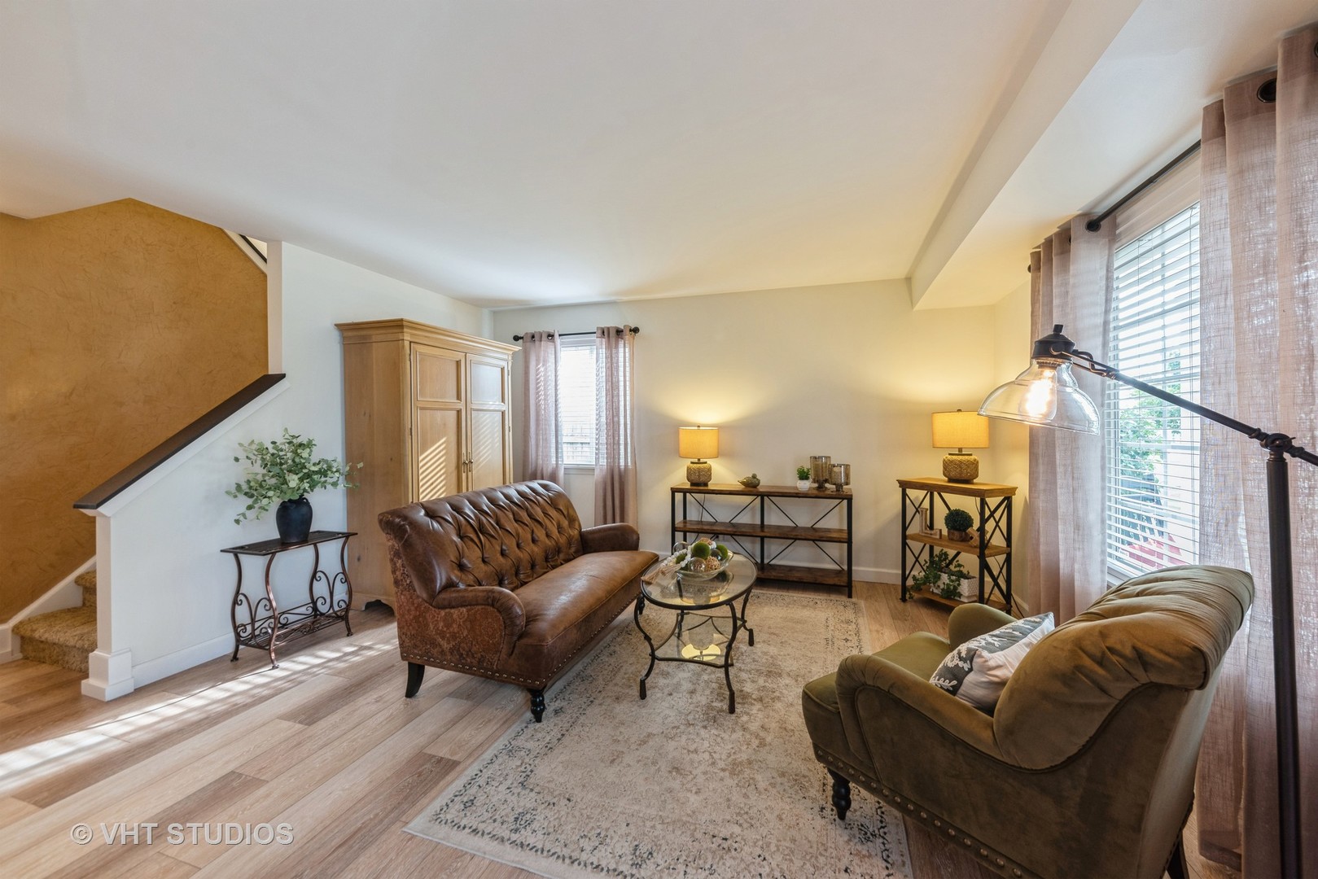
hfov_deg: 112.6
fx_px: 439
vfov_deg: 90.0
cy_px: 440
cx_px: 659
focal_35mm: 12
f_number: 8
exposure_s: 1/13
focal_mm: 12
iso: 320
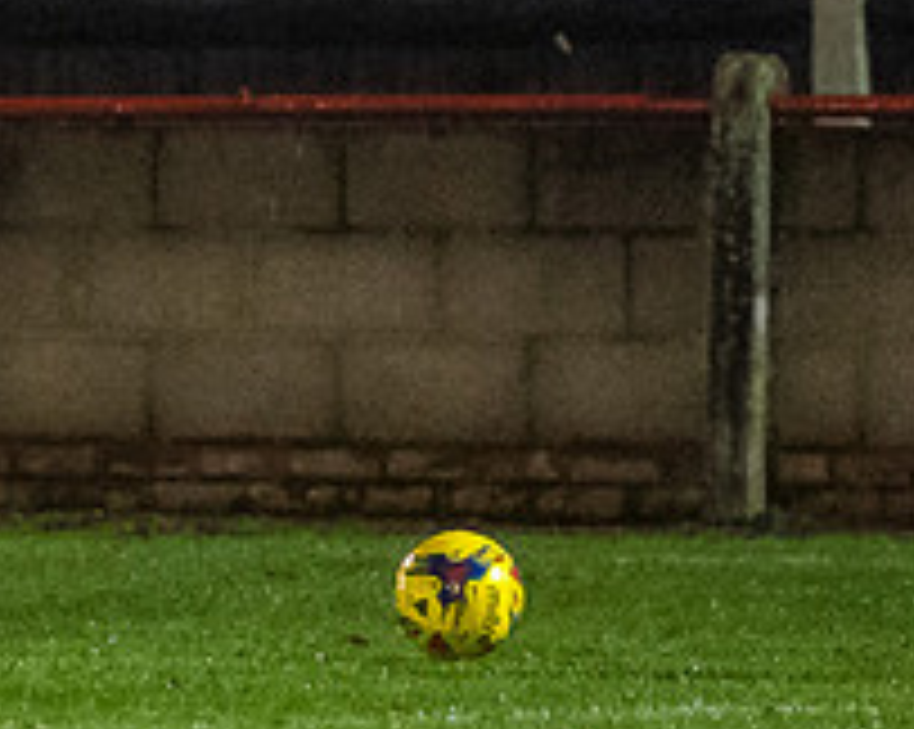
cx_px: -182
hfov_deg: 1.9
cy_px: 133
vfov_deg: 1.5
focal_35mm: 1022
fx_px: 27619
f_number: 2.8
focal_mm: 187
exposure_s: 1/1250
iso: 6400
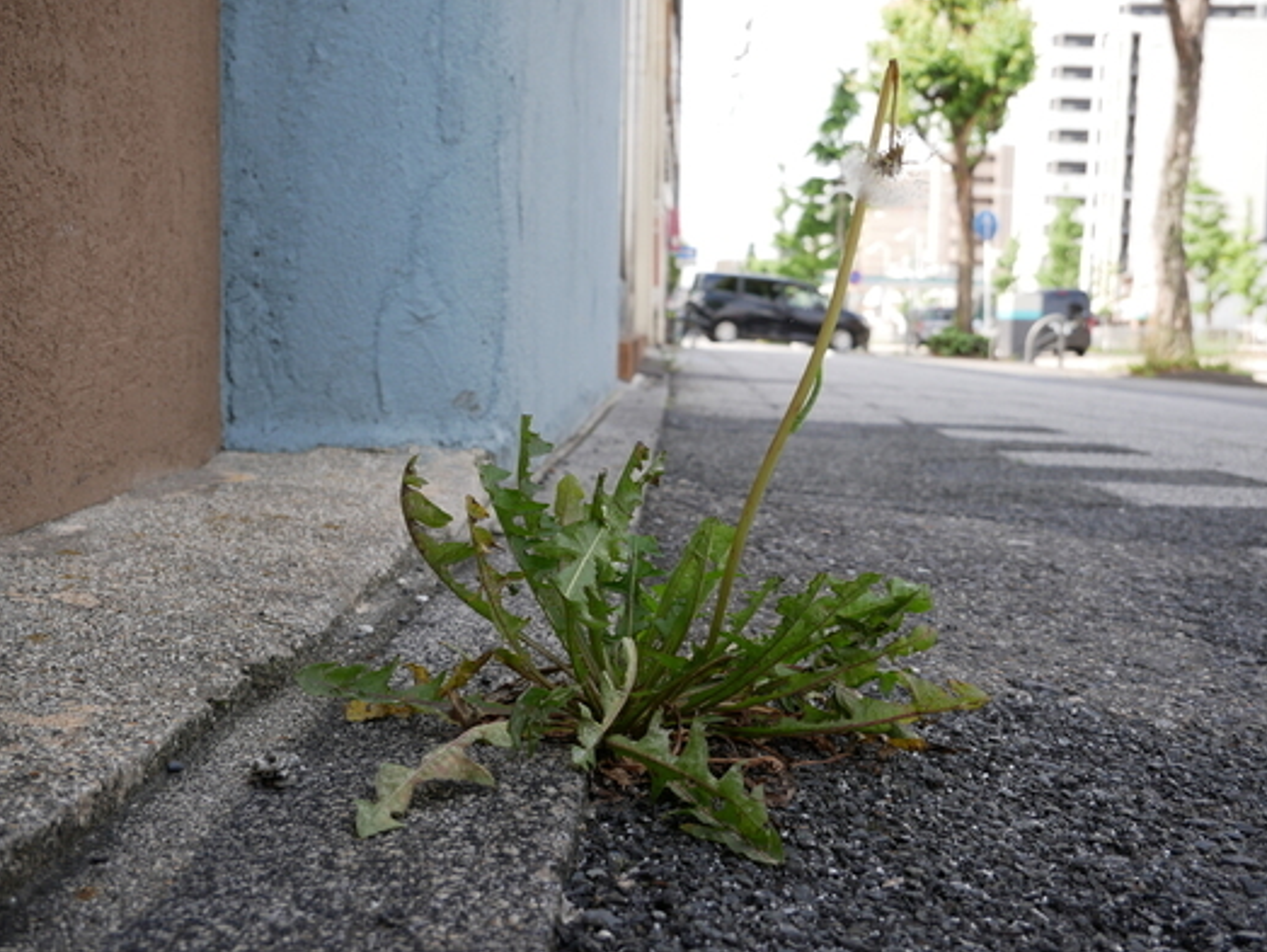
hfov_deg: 47.8
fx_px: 1428
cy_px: 469
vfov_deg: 36.9
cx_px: 681
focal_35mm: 39
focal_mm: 17
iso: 200
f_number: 5
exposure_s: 1/200
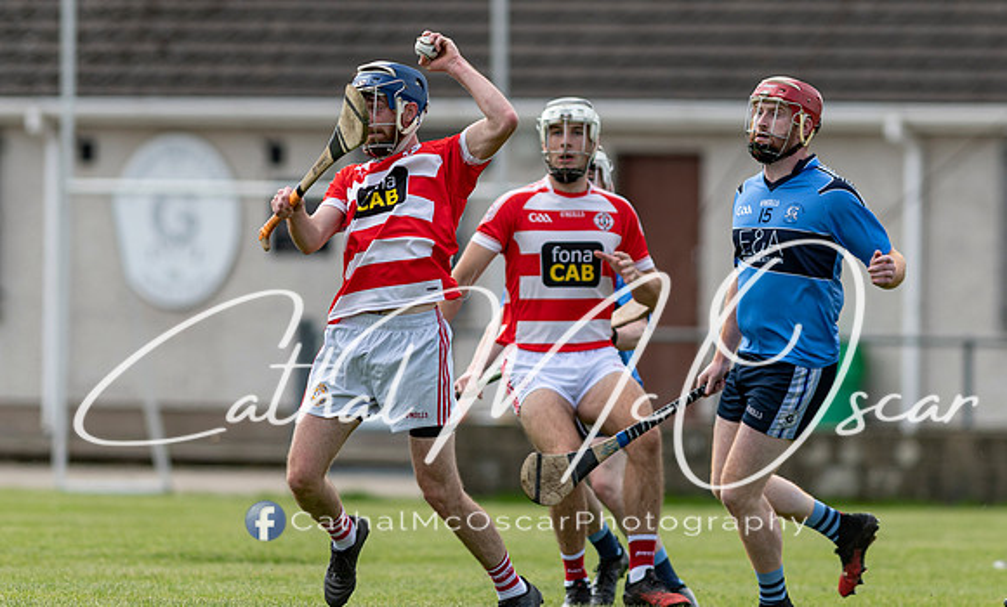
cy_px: 180
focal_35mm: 603
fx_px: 16384
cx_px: 597
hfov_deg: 3.5
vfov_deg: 2.1
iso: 100
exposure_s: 1/1600
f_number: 2.8
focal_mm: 300
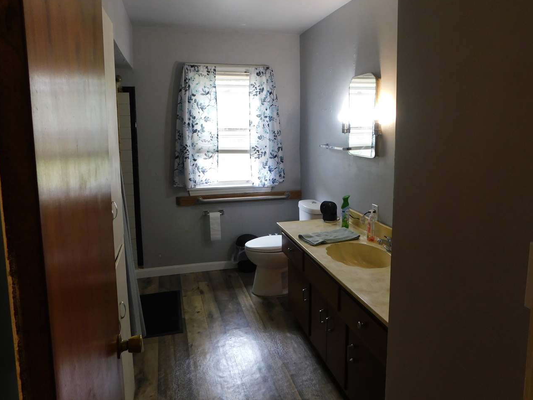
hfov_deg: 67.3
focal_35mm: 26
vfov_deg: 52.9
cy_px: 174
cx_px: 279
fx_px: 400
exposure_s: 1/30
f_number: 3
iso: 140
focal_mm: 4
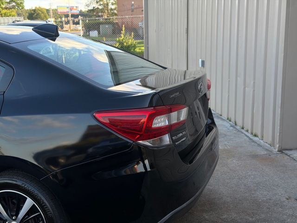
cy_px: 112
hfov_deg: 39.7
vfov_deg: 30.3
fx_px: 412
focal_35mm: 48
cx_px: 148
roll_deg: +0.8
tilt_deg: -12.3
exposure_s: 1/390
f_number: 1.78
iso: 64
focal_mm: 6.76
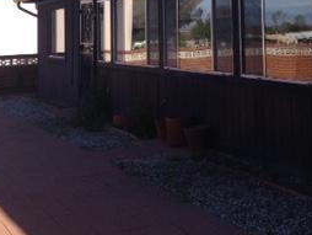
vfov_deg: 17.2
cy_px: -31
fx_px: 749
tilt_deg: +5.1
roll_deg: +2.3
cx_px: 220
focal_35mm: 83
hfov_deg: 23.4
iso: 50
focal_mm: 4.12
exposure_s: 1/1232
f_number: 2.4
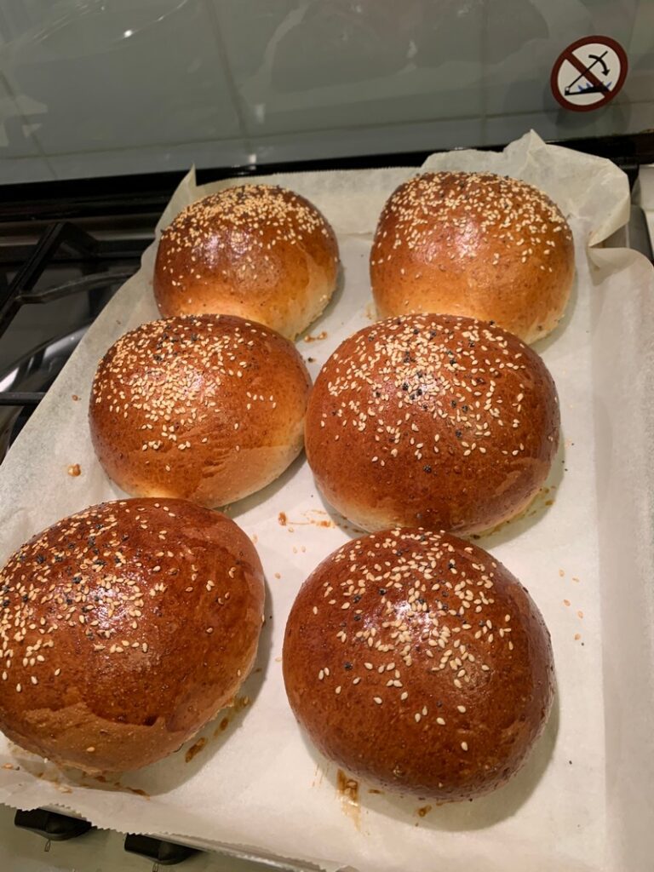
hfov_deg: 53.1
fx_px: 655
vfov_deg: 67.3
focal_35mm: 26
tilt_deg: -48.3
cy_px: 436
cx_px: 327
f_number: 1.8
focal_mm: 4.25
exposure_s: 1/50
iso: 100
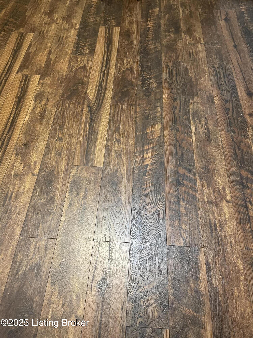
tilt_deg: -57.8
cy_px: 169
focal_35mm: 26
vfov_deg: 67.3
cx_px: 126
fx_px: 253
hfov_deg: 53.1
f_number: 1.6
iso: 400
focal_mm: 4.2
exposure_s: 1/60
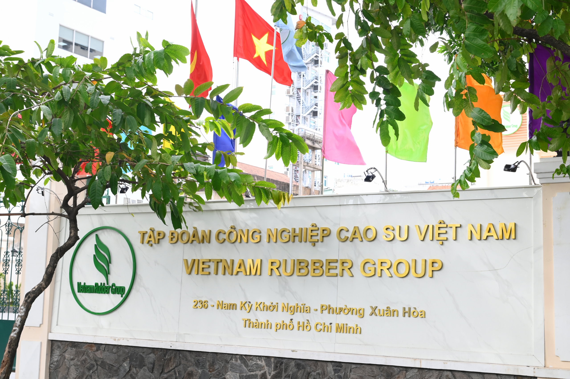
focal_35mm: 48
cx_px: 285
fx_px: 759
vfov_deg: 28.0
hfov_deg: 41.1
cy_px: 190
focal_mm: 48
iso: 800
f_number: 7.1
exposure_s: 1/200
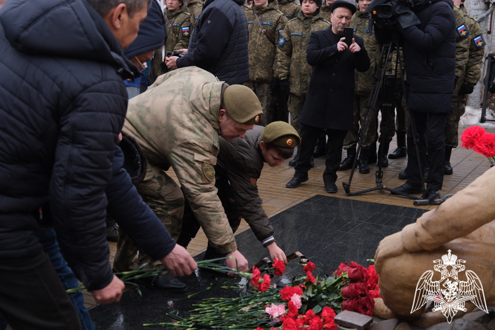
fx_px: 756
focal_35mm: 55
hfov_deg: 36.2
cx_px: 248
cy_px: 165
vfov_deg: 24.6
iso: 1000
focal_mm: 36.5
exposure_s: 1/640
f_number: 4.5
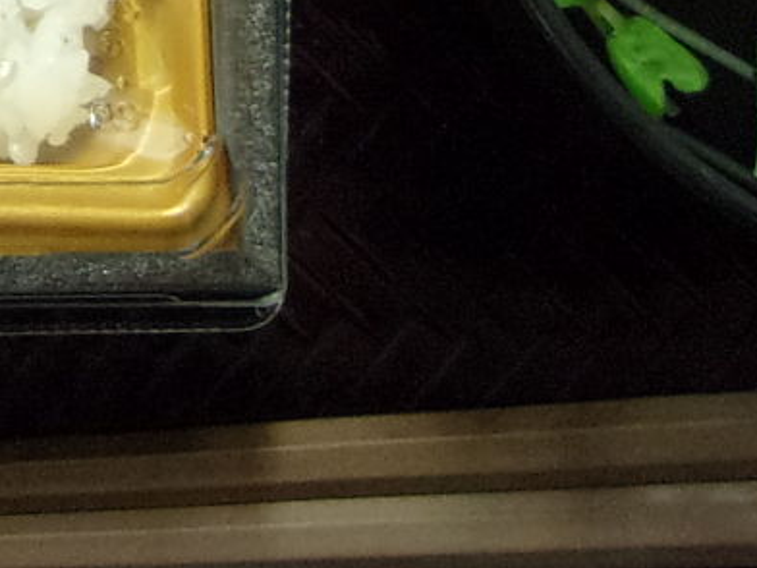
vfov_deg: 9.9
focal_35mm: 141
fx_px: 3083
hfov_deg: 13.6
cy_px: -498
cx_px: -156
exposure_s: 1/34
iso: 285
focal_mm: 4.9
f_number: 3
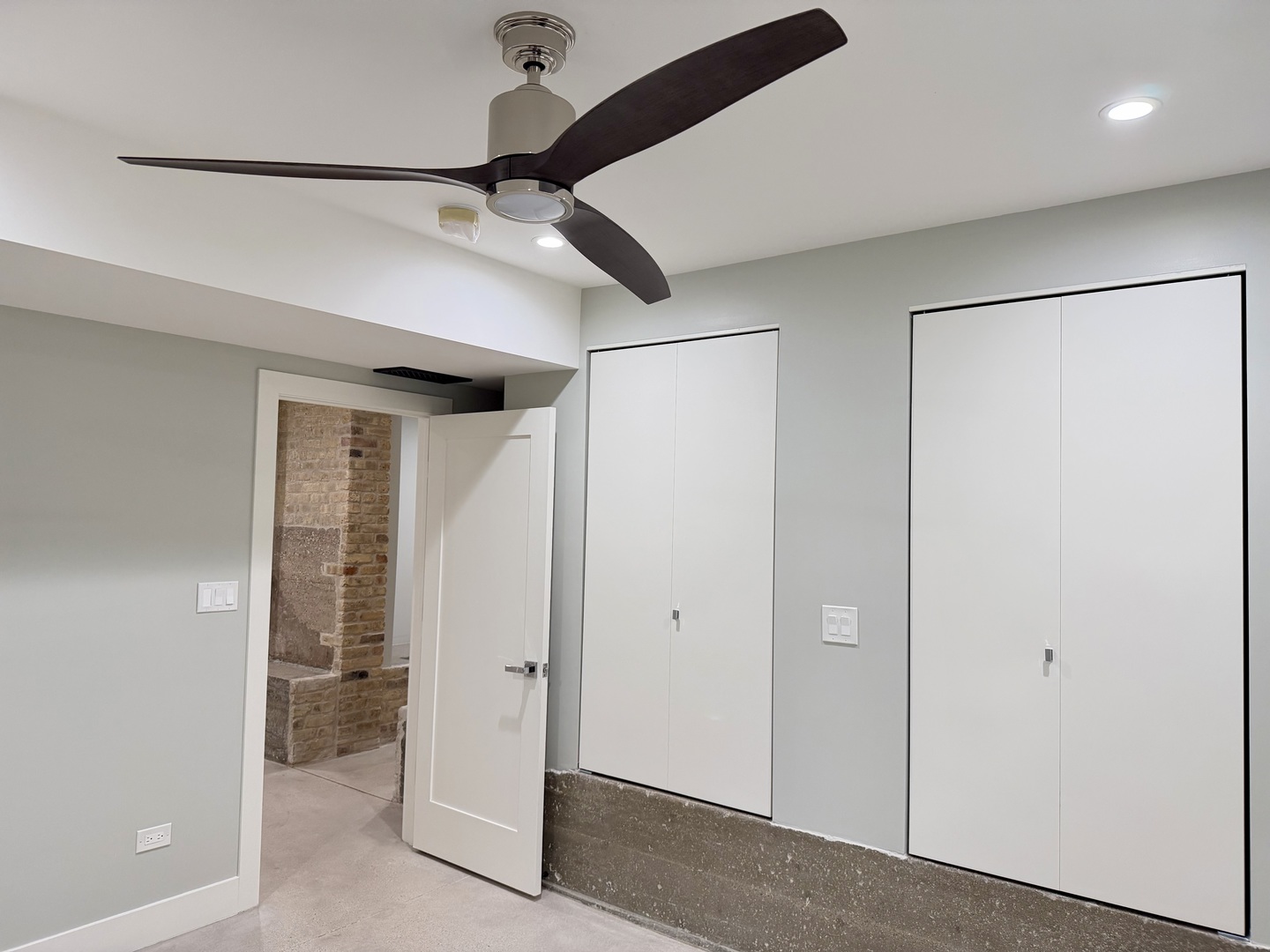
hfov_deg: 71.6
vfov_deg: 56.8
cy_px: 476
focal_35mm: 24
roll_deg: -1.4
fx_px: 881
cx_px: 635
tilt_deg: +2.3
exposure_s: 1/120
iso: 400
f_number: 1.78
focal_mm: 6.76
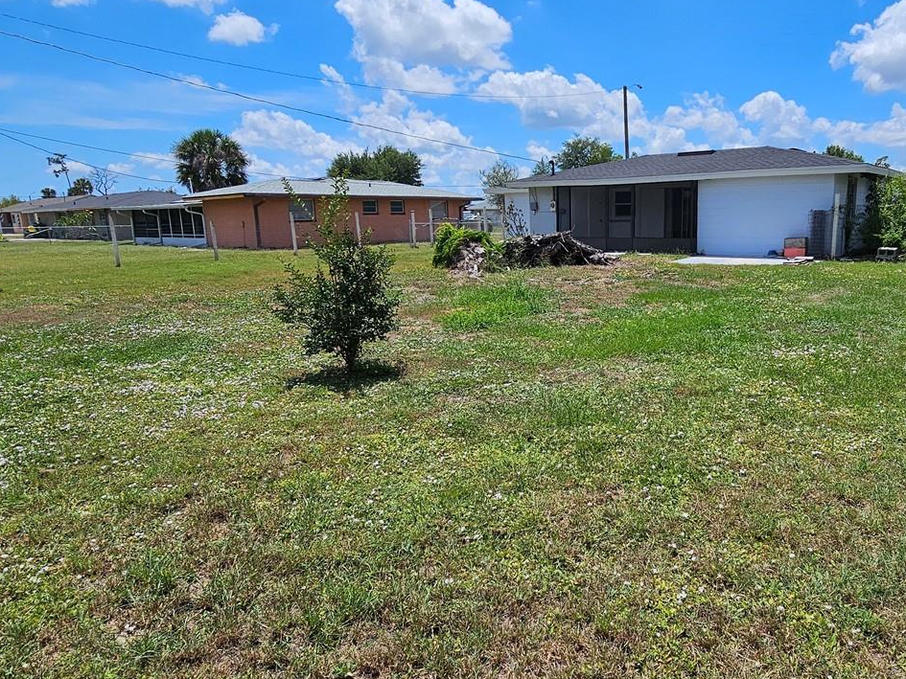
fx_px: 576
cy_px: 323
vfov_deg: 61.1
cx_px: 570
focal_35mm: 22
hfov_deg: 75.0
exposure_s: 1/4397
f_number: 2.2
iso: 50
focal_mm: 2.2
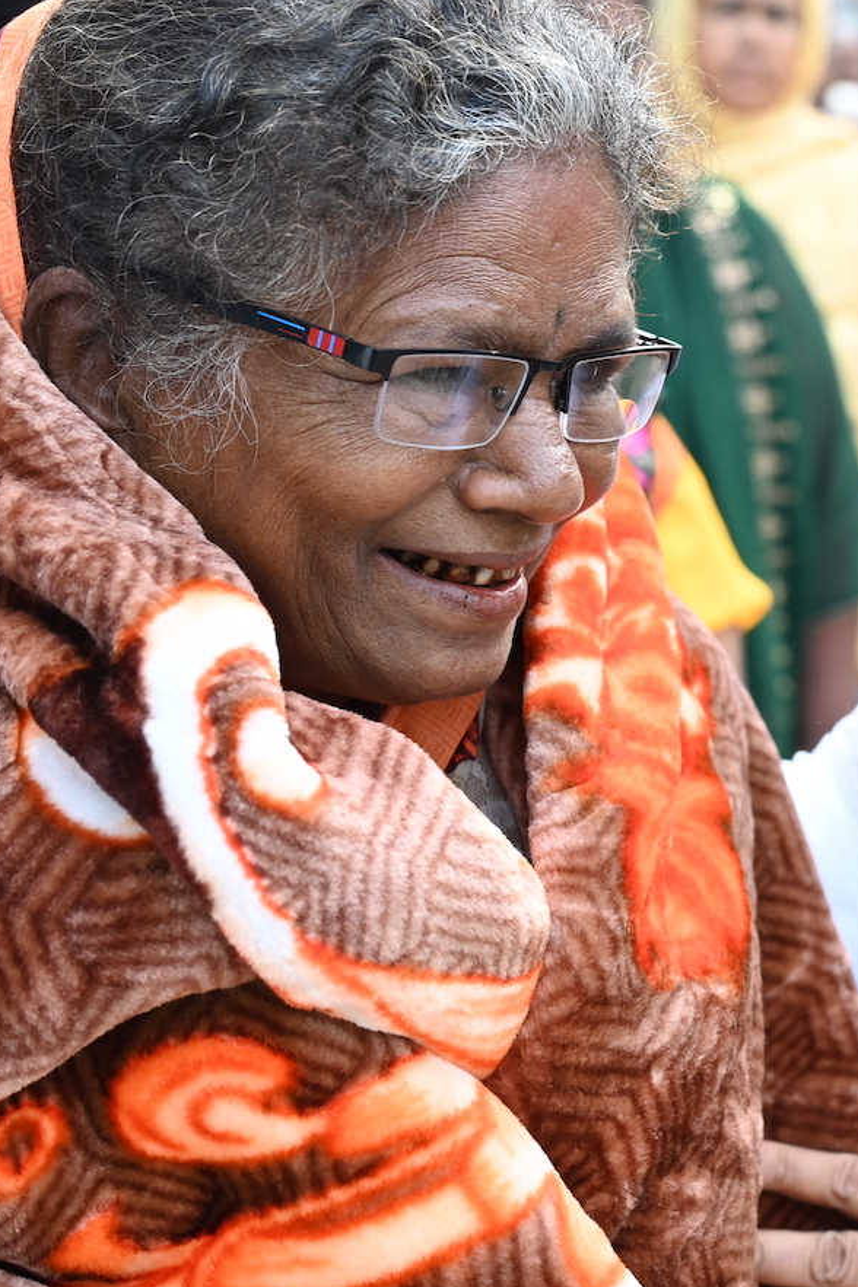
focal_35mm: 87
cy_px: 659
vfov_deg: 23.4
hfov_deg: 15.2
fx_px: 3110
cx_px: 1020
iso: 400
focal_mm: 40
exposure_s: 1/200
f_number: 4
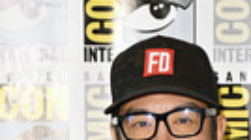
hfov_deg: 10.1
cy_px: 368
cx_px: 167
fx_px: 1416
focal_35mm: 213
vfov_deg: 5.4
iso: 1250
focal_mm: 68
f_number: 4.5
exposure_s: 1/250
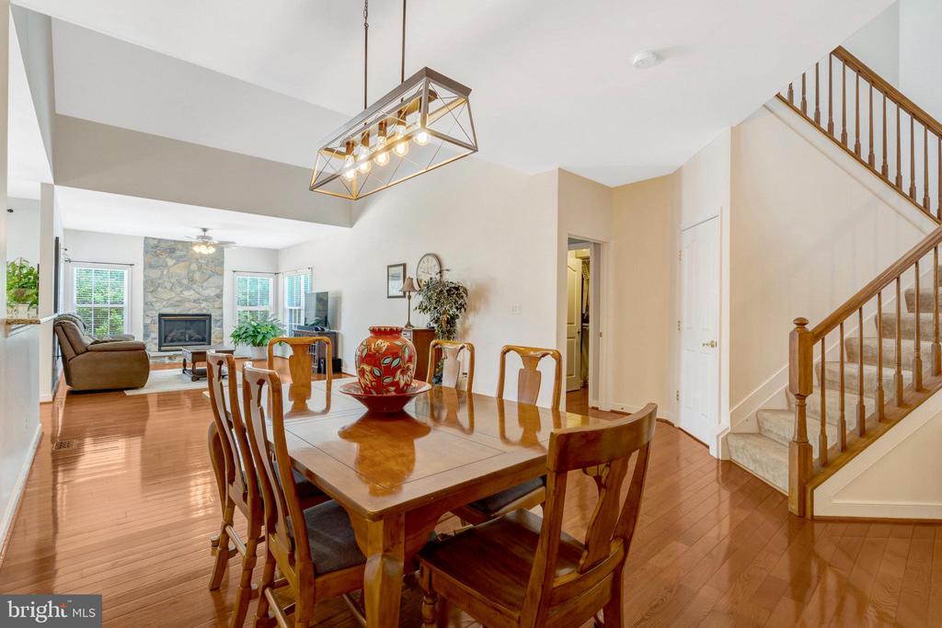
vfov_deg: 73.8
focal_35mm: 16
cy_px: 314
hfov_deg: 96.7
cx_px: 471
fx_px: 419
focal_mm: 16
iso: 1250
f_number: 8
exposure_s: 1/20
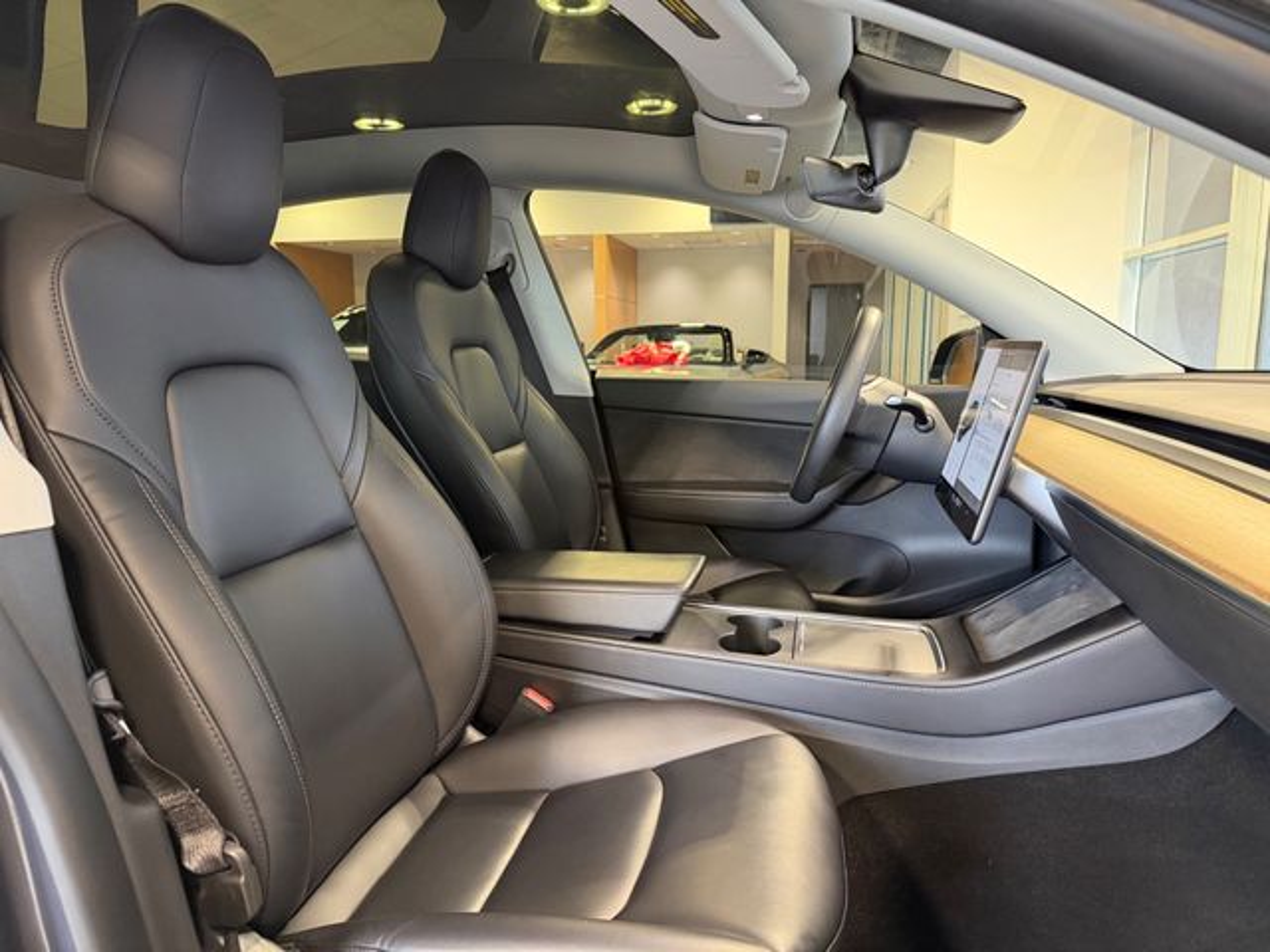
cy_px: 476
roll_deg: +0.3
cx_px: 635
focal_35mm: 24
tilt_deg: -9.0
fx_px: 881
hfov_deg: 71.6
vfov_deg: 56.8
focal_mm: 6.76
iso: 640
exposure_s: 1/60
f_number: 1.78
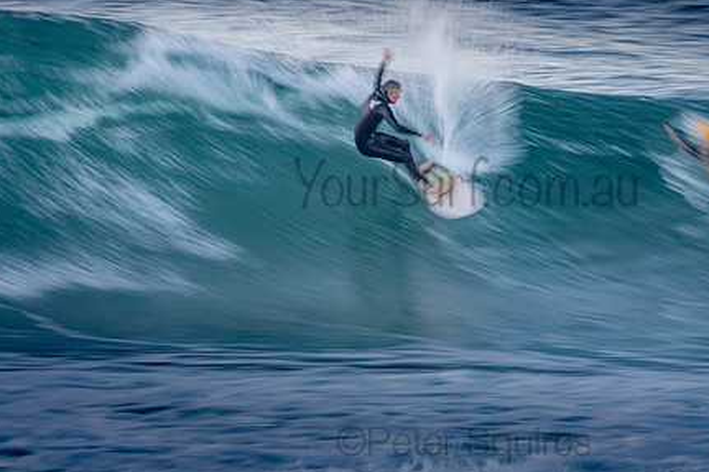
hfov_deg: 2.0
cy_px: 169
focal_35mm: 1010
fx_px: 19883
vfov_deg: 1.4
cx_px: 464
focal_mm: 500
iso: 100
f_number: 10
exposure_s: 1/20
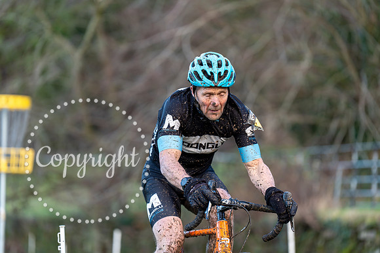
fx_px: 1848
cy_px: 126
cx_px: 190
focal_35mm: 175
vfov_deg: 7.9
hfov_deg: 11.7
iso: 400
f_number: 3.2
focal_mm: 175
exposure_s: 1/500
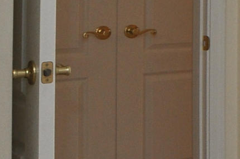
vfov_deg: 10.7
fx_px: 832
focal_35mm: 125
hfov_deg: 10.3
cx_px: 767
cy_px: -47
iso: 1000
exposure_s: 1/30
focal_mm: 18
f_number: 10
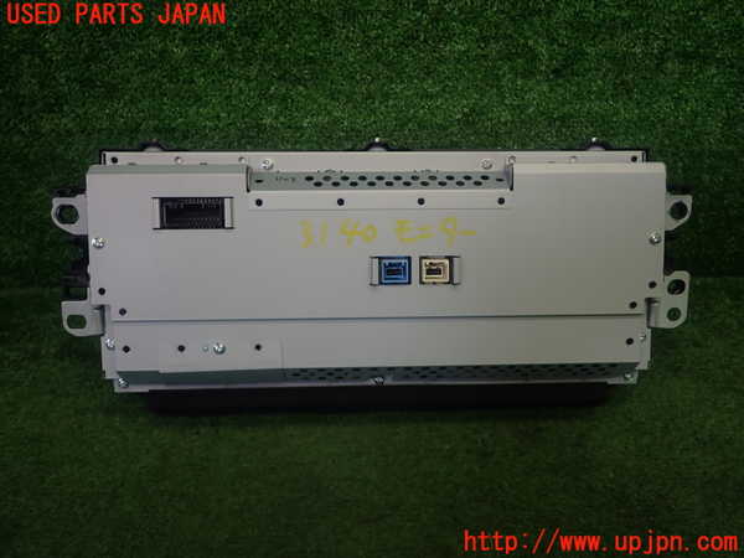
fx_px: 645
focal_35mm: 30
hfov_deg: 60.0
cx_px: 372
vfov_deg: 46.8
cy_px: 279
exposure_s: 1/100
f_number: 2.3
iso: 100
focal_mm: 5.4
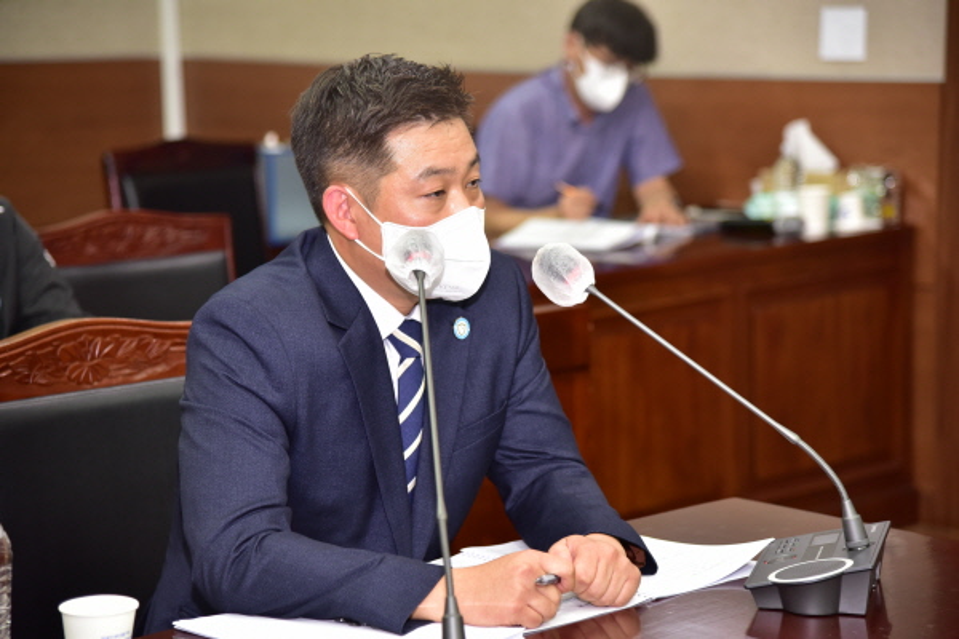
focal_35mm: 105
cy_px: 320
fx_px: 2797
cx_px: 480
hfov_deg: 19.5
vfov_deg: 13.0
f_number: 4
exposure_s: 1/160
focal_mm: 105
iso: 1600
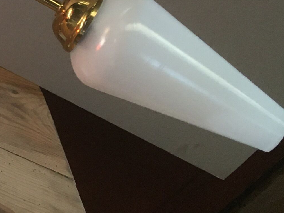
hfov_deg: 15.1
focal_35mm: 116
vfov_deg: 12.3
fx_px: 952
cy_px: -77
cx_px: -201
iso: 100
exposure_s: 1/33
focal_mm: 4.15
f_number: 2.2
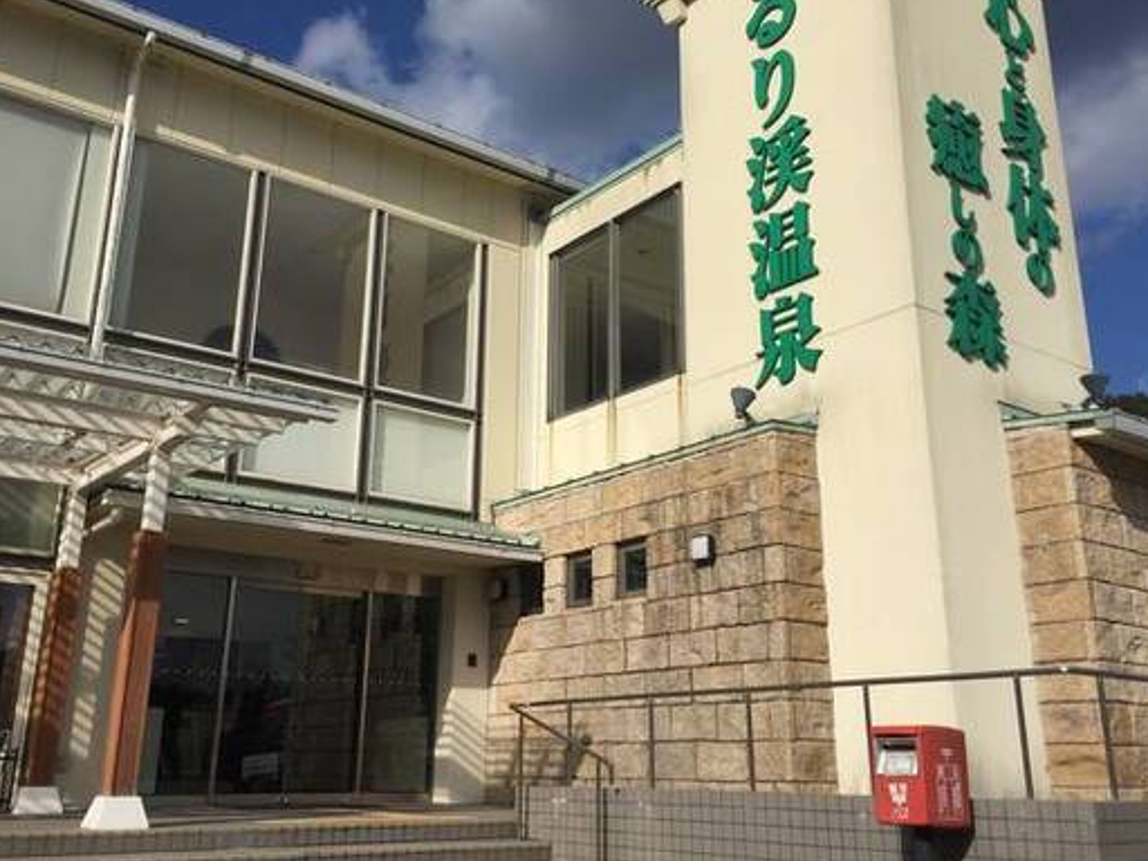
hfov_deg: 54.0
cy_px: 381
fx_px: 1128
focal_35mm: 34
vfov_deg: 41.7
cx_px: 558
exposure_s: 1/4950
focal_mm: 4.15
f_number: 2.2
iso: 32
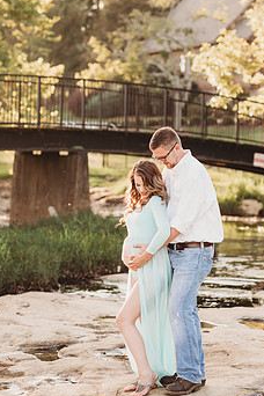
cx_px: 168
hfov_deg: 12.2
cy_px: 206
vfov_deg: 18.3
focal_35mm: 112
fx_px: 1232
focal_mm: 85
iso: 160
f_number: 2.5
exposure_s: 1/400
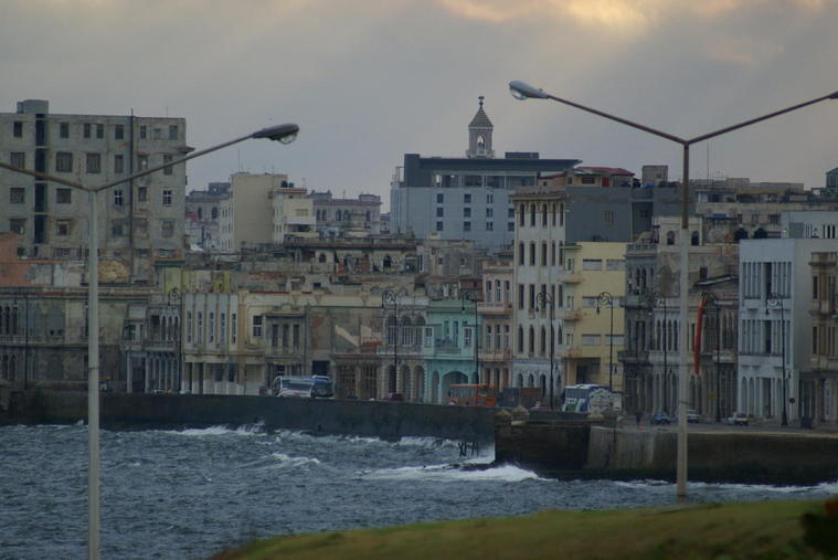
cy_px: 280
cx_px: 419
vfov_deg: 3.1
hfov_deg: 4.6
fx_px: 10481
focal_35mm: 450
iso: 400
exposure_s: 1/500
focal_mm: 300
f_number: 5.6
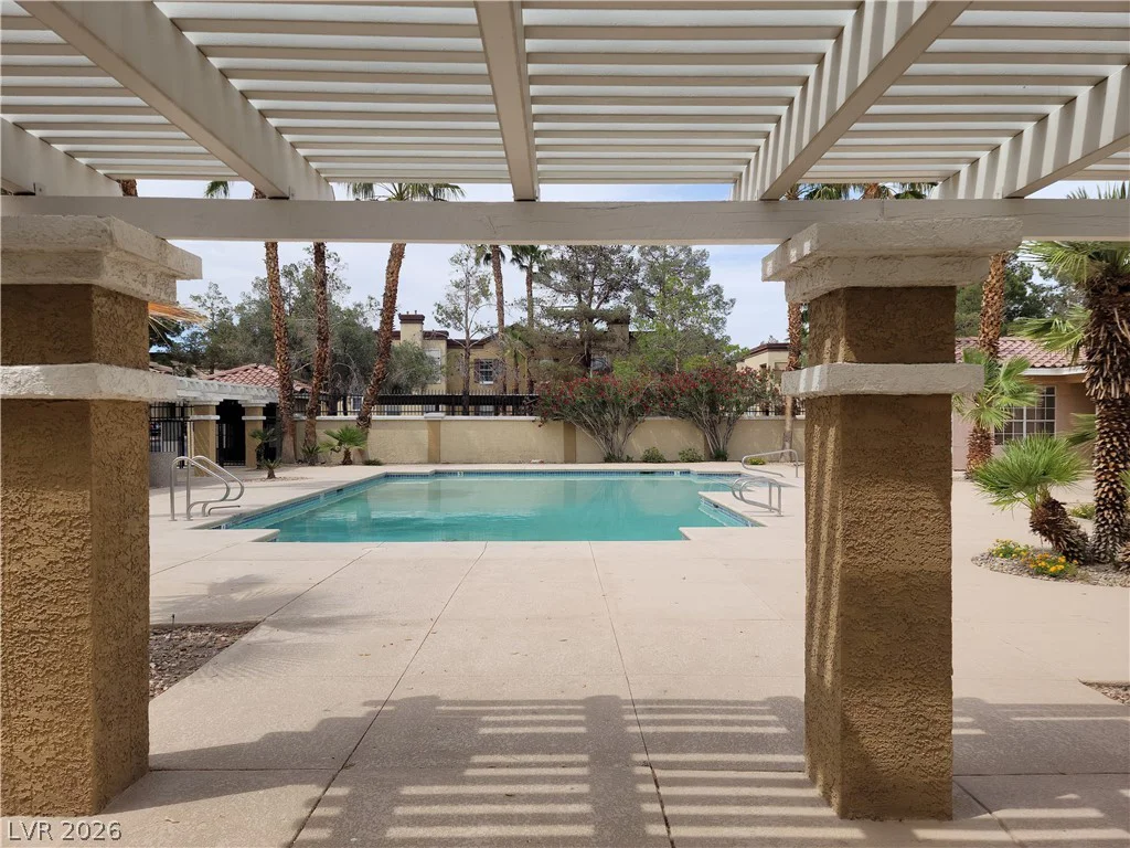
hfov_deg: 69.4
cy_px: 424
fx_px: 816
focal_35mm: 25
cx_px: 565
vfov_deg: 54.9
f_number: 1.8
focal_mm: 7
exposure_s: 1/1000
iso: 20
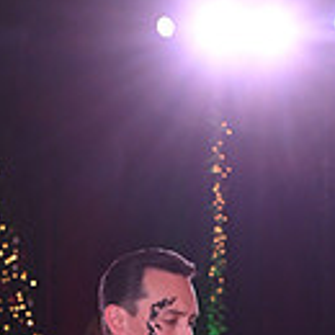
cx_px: 122
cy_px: 616
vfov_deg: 5.4
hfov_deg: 5.4
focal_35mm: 322
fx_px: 3526
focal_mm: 85
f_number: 6.3
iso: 1250
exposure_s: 1/200
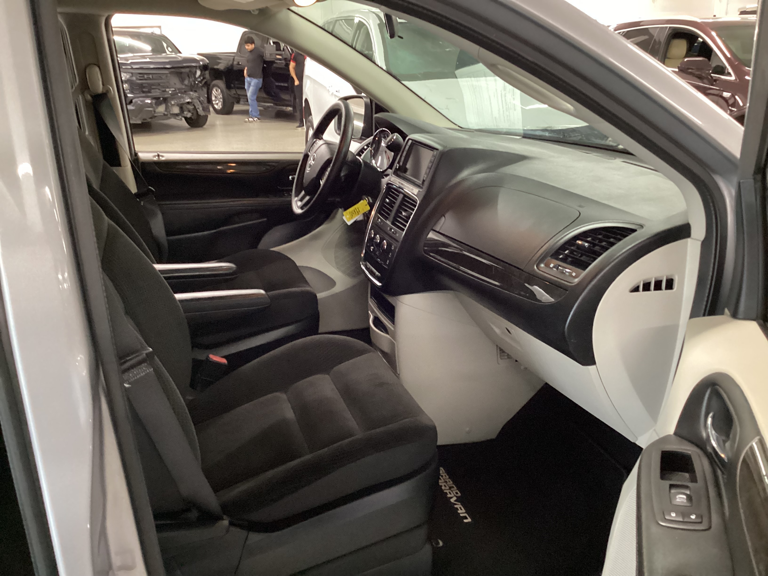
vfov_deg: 45.4
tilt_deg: -21.4
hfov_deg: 58.4
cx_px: 384
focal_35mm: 31
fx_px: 688
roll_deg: +1.7
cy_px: 288
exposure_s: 1/30
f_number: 2.4
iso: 500
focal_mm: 3.3
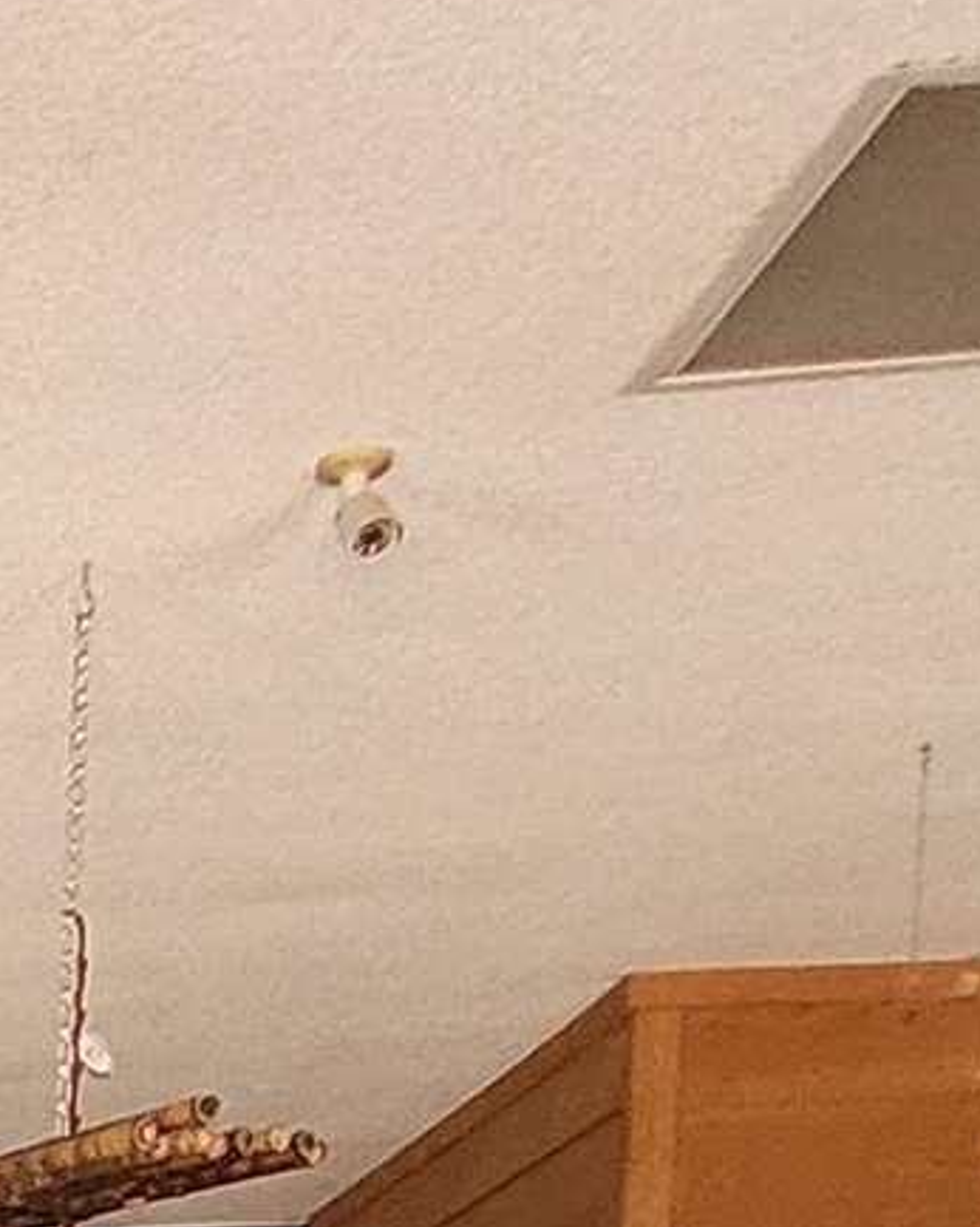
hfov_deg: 12.9
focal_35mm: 90
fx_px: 3265
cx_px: -1385
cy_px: 2176
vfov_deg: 17.5
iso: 400
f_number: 2.2
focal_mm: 1.74
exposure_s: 1/60
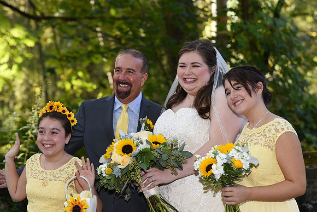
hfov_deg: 23.9
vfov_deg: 16.1
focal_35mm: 85
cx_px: 158
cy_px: 106
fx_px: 749
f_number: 4
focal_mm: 85
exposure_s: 1/200
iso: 200
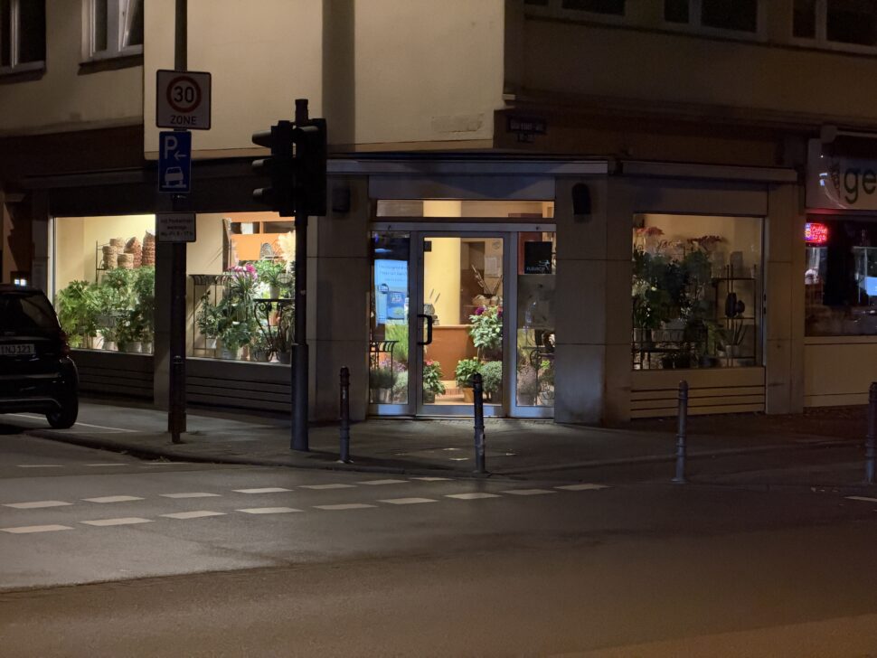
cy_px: 329
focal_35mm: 100
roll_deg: -0.4
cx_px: 438
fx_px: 2534
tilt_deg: -1.0
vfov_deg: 14.8
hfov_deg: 19.6
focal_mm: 16.89
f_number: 2.8
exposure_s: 1/25
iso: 2000
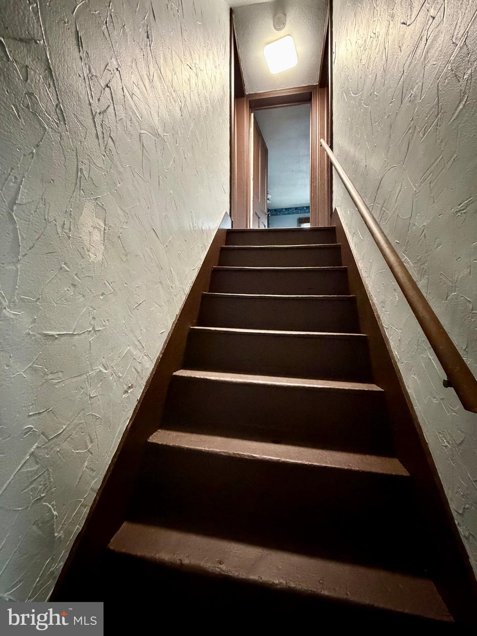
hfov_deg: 85.7
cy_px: 318
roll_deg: +0.3
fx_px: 257
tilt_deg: -0.5
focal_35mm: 14
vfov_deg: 102.1
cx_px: 238
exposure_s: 1/40
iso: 1250
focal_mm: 2.22
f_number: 2.2
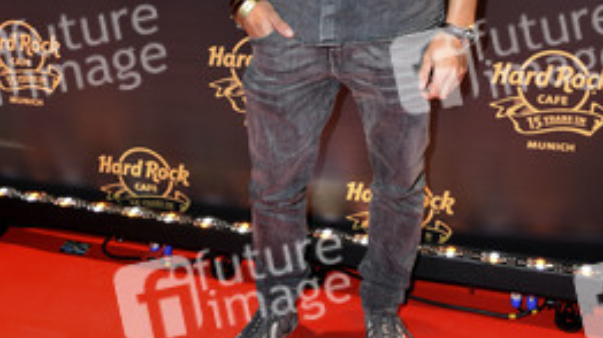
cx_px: 299
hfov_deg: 42.9
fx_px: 767
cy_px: -55
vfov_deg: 23.0
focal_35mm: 48
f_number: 4.5
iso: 1000
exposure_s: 1/160
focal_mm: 20
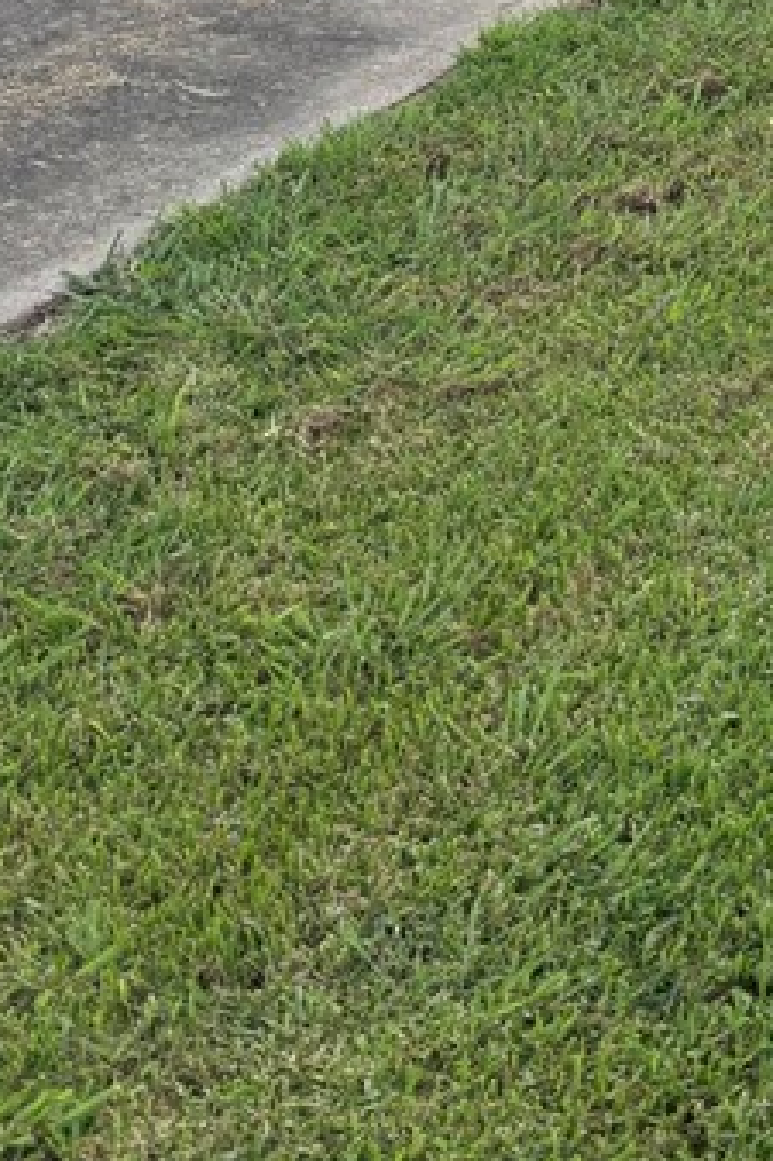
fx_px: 2644
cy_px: -484
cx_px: 1075
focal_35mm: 82
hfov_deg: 15.6
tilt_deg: -5.1
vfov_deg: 21.5
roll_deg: +0.0
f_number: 1.6
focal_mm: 5.96
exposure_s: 1/2451
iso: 50
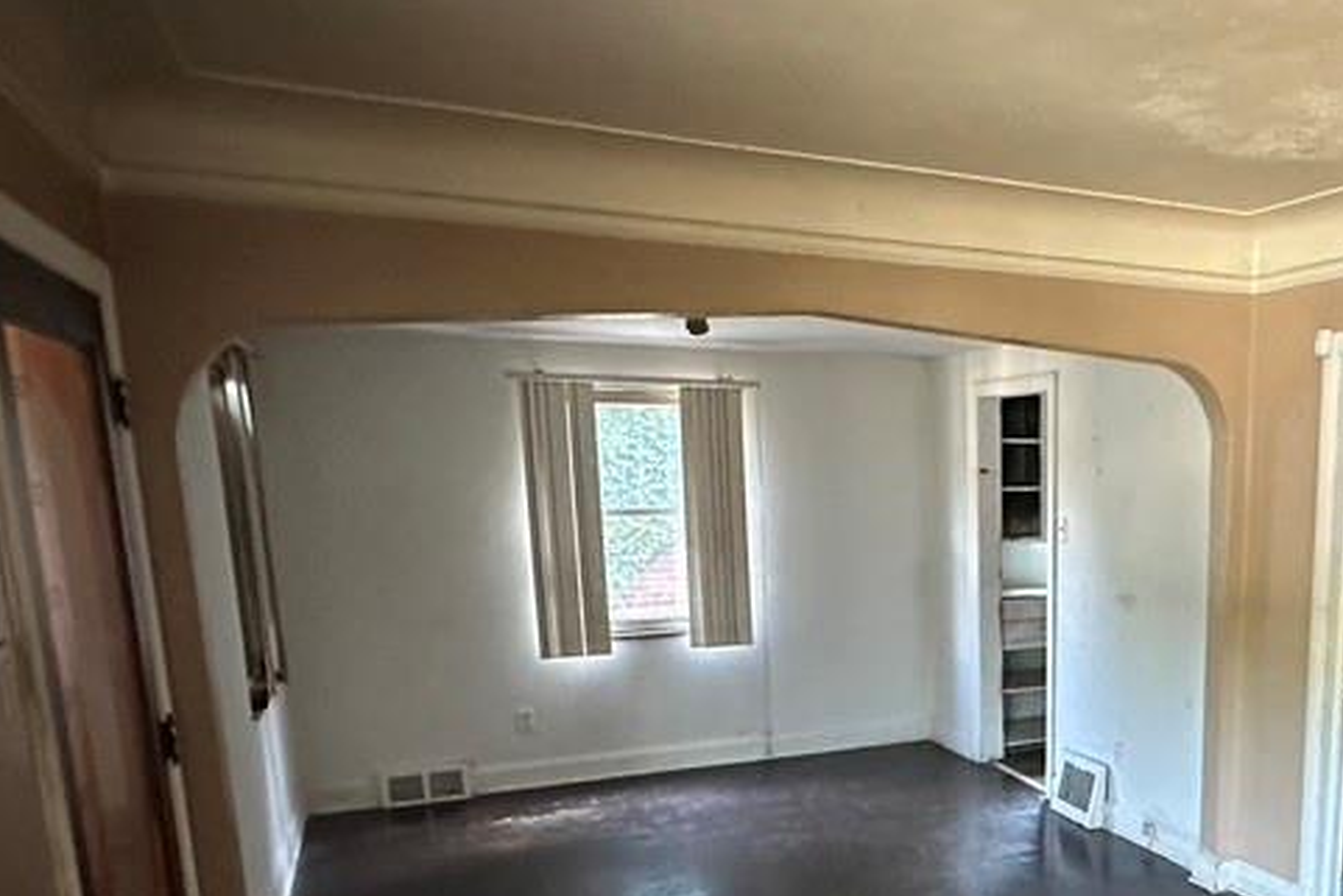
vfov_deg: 41.0
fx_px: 1157
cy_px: 687
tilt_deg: -10.6
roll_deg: -1.3
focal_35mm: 31
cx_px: 1047
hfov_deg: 56.5
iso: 1250
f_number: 2.2
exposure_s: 1/53
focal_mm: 2.22
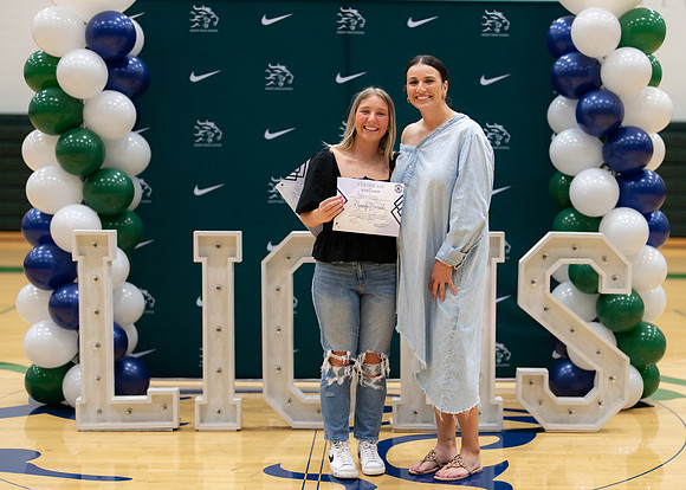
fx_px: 1140
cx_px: 387
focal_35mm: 59
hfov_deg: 33.4
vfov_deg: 24.2
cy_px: 261
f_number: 1.2
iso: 400
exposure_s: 1/320
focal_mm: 50
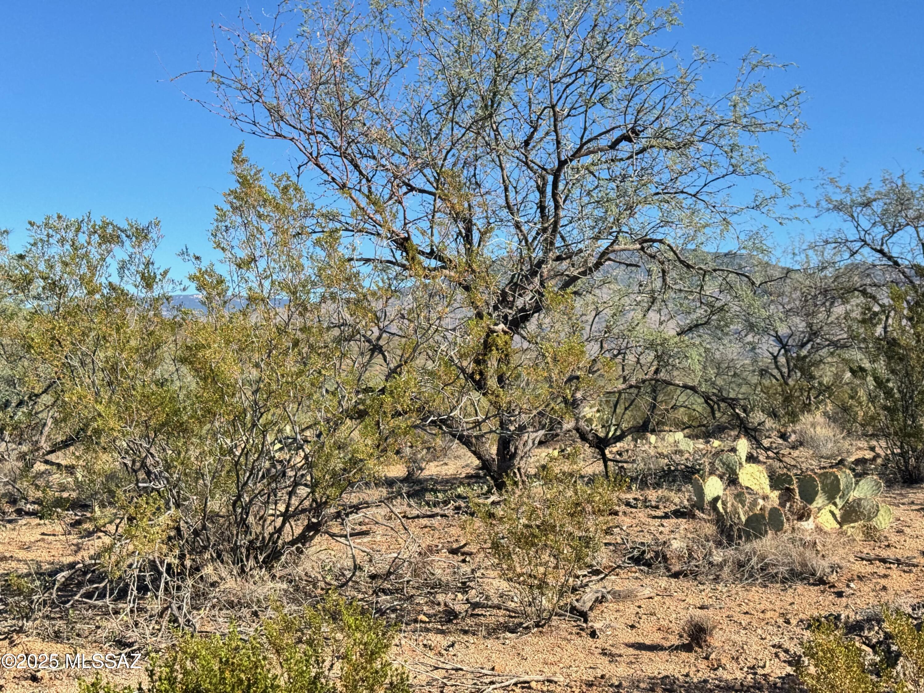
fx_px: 1281
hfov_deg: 39.7
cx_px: 462
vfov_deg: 30.3
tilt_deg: -0.4
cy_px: 346
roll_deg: +2.0
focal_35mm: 48
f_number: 1.78
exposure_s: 1/2331
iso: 64
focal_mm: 6.76
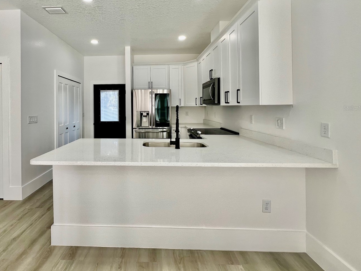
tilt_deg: +0.1
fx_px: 167
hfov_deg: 93.5
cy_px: 108
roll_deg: +0.4
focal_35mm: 16
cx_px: 148
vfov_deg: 77.2
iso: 32
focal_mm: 1.57
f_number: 1.8
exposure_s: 1/117
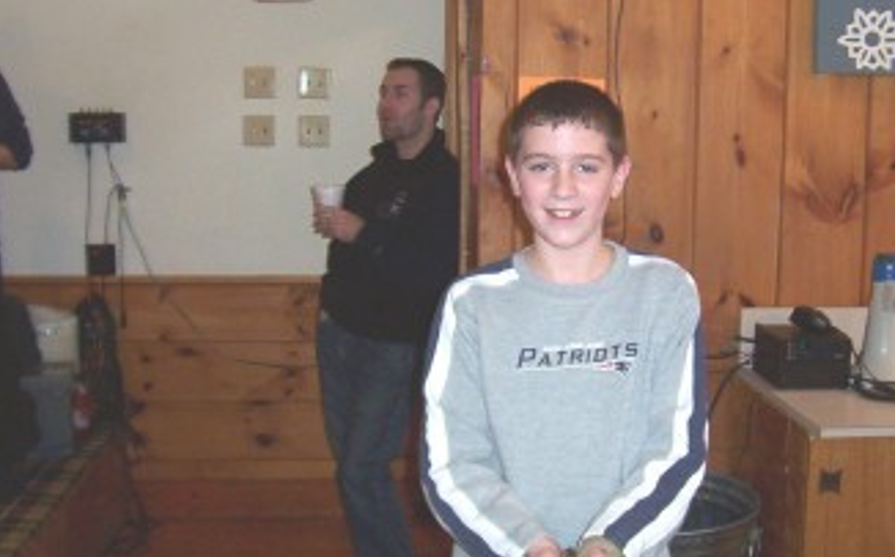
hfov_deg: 42.5
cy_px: 280
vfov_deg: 27.4
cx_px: 522
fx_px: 1145
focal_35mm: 47
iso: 140
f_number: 2.76
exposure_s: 1/30
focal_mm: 5.54
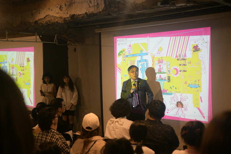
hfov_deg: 38.2
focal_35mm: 52
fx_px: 333
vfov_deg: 26.0
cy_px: 77
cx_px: 116
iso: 1600
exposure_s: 1/400
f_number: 1.8
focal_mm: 35
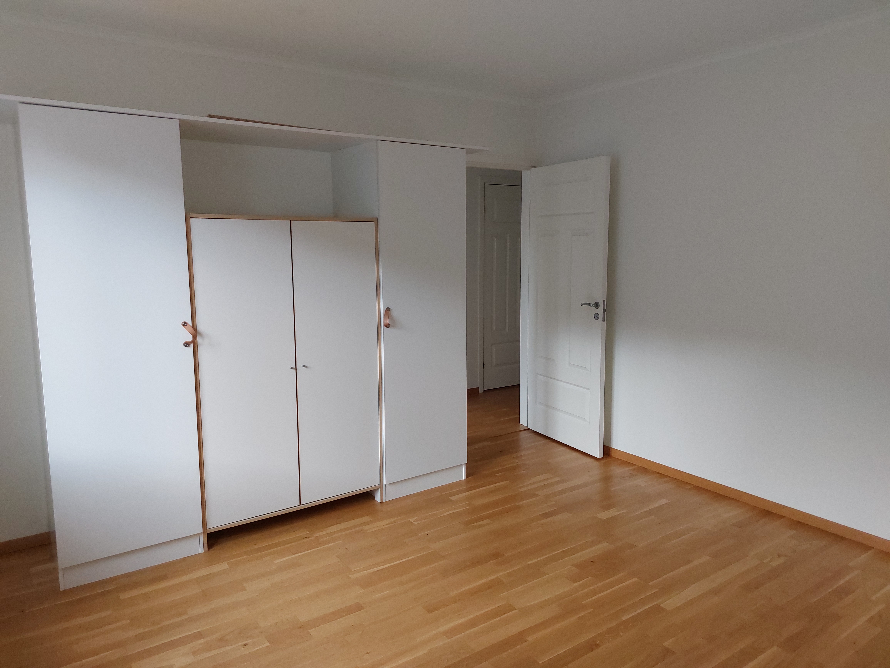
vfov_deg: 54.9
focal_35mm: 25
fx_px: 643
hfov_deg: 69.4
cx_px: 445
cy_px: 334
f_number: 1.8
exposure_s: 1/100
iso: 250
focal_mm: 5.23
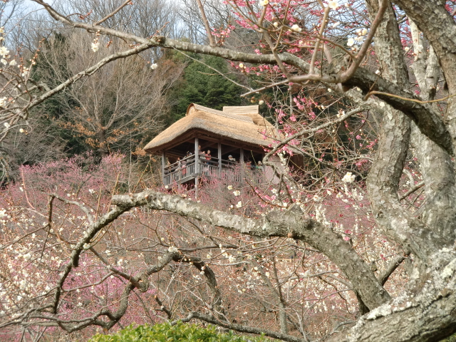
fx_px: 1383
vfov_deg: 14.1
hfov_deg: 18.7
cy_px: 171
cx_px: 228
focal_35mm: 105
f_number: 5
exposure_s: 1/160
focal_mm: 18.8
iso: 64
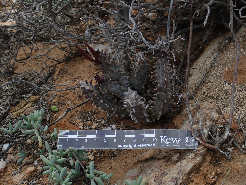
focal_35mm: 49
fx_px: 348
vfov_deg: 29.7
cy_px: 92
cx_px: 123
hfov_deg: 38.9
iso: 100
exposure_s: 1/320
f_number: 4.5
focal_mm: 8.99
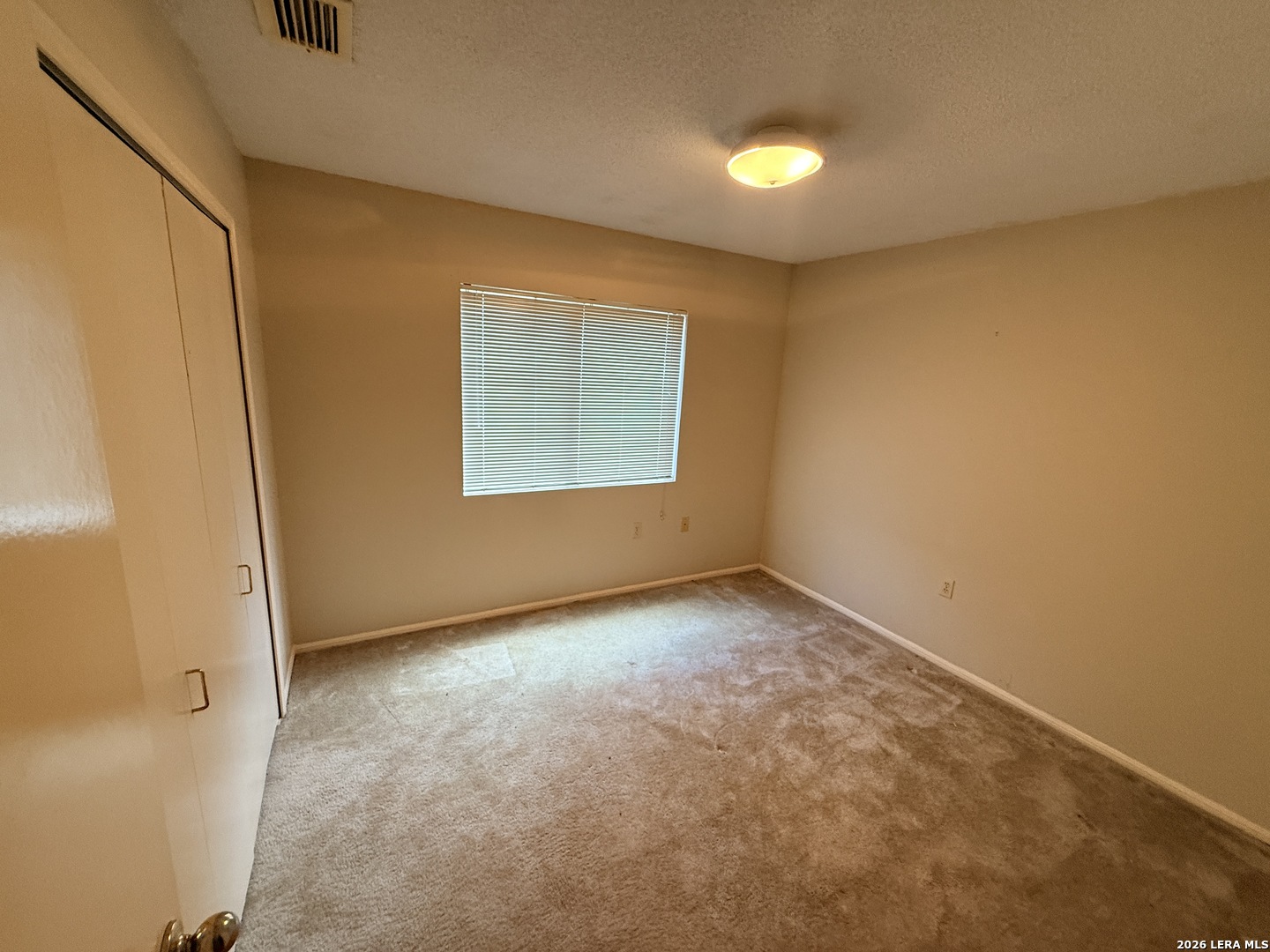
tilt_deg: -12.0
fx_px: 514
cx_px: 635
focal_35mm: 14
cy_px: 476
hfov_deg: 102.1
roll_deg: -3.5
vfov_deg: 85.7
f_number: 2.2
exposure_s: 1/60
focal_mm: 2.22
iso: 320
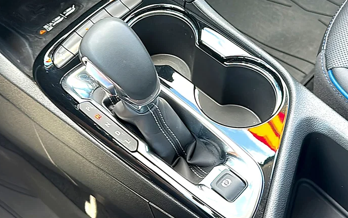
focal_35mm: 43
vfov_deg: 29.8
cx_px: 173
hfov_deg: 46.2
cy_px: 91
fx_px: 408
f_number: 1.78
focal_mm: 6.86
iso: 125
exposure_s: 1/80
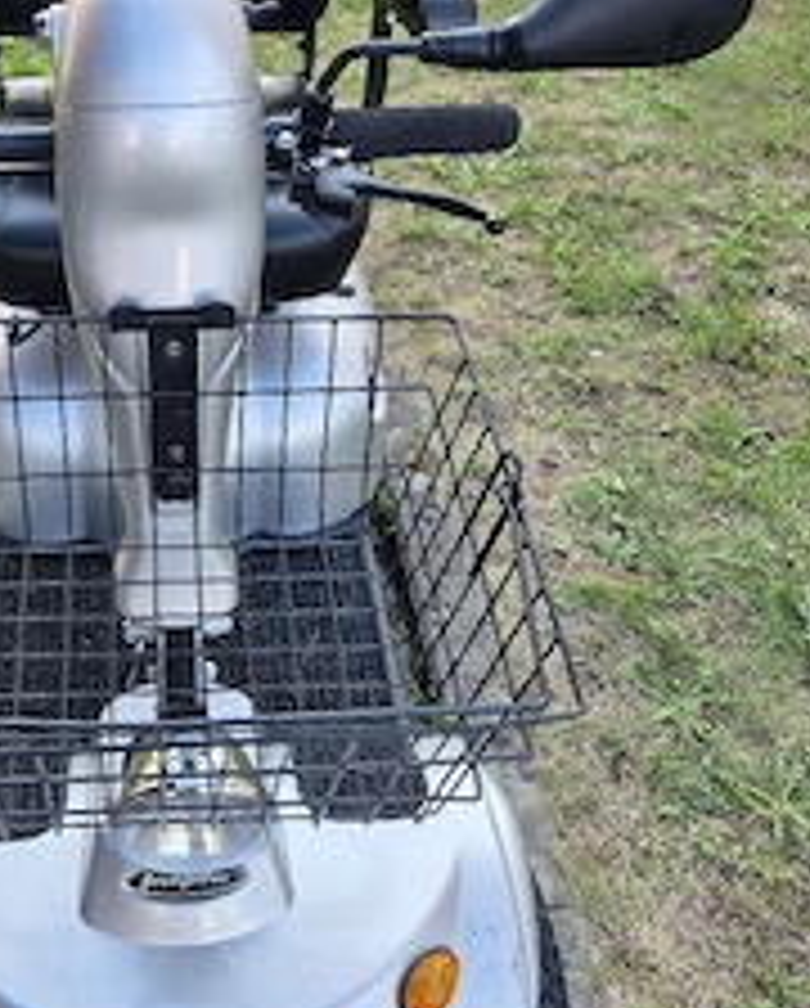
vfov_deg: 45.6
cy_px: 428
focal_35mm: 40
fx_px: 1195
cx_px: 220
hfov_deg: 36.7
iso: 32
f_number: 1.8
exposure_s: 1/182
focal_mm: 5.4
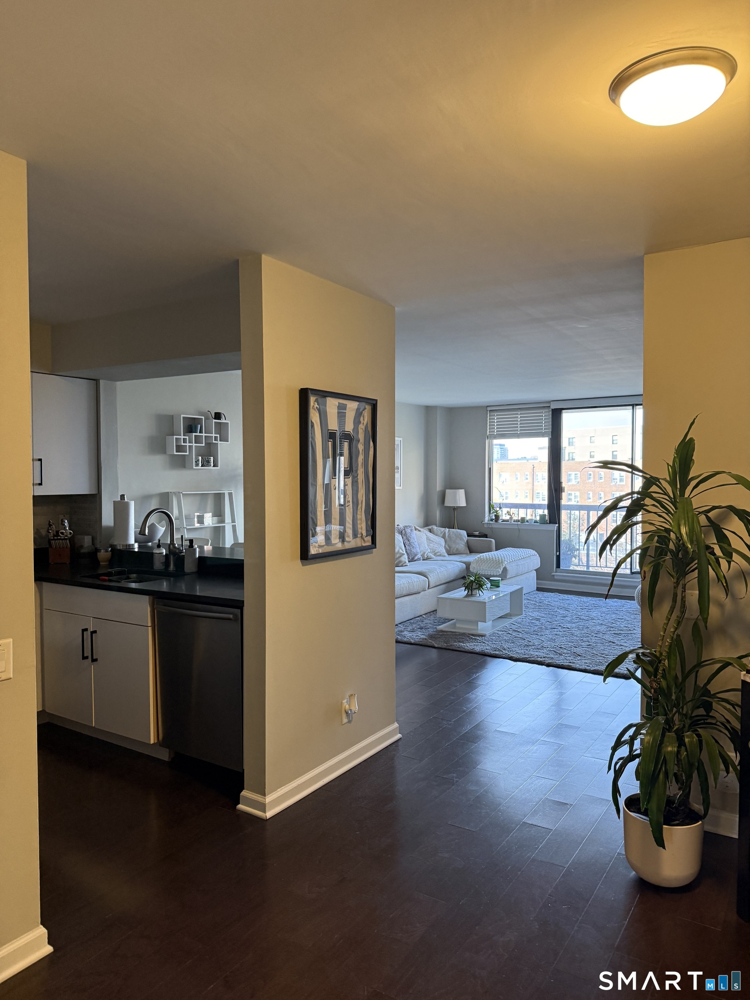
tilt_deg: -2.4
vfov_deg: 71.6
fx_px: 693
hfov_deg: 56.8
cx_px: 375
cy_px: 500
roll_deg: -0.4
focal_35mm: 24
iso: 320
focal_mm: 6.76
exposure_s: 1/60
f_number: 1.78
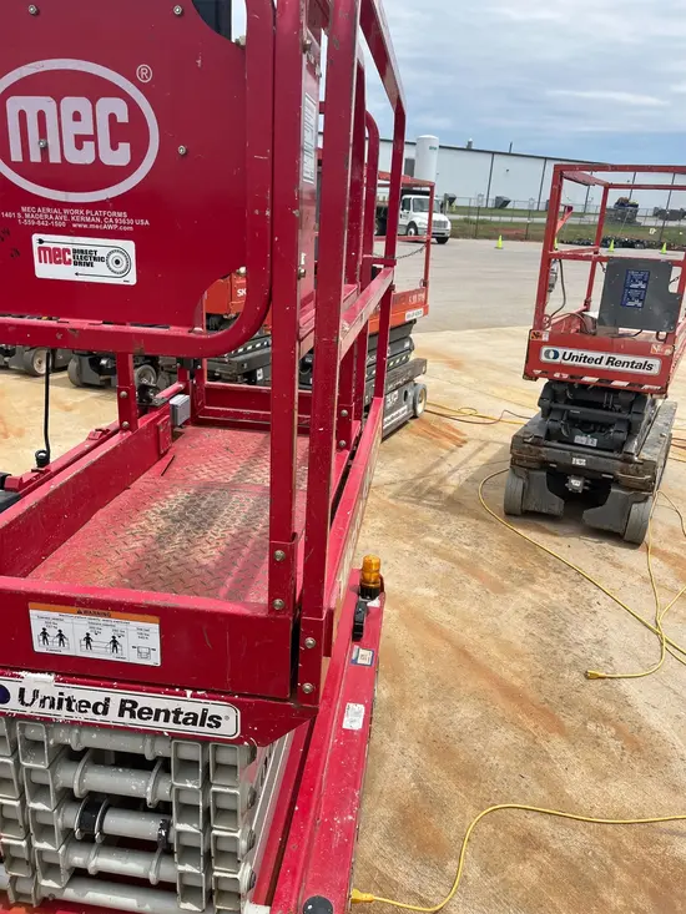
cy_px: 457
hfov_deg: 53.1
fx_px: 687
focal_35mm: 26
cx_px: 343
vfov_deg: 67.3
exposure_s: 1/3521
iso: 50
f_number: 1.6
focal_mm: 5.1
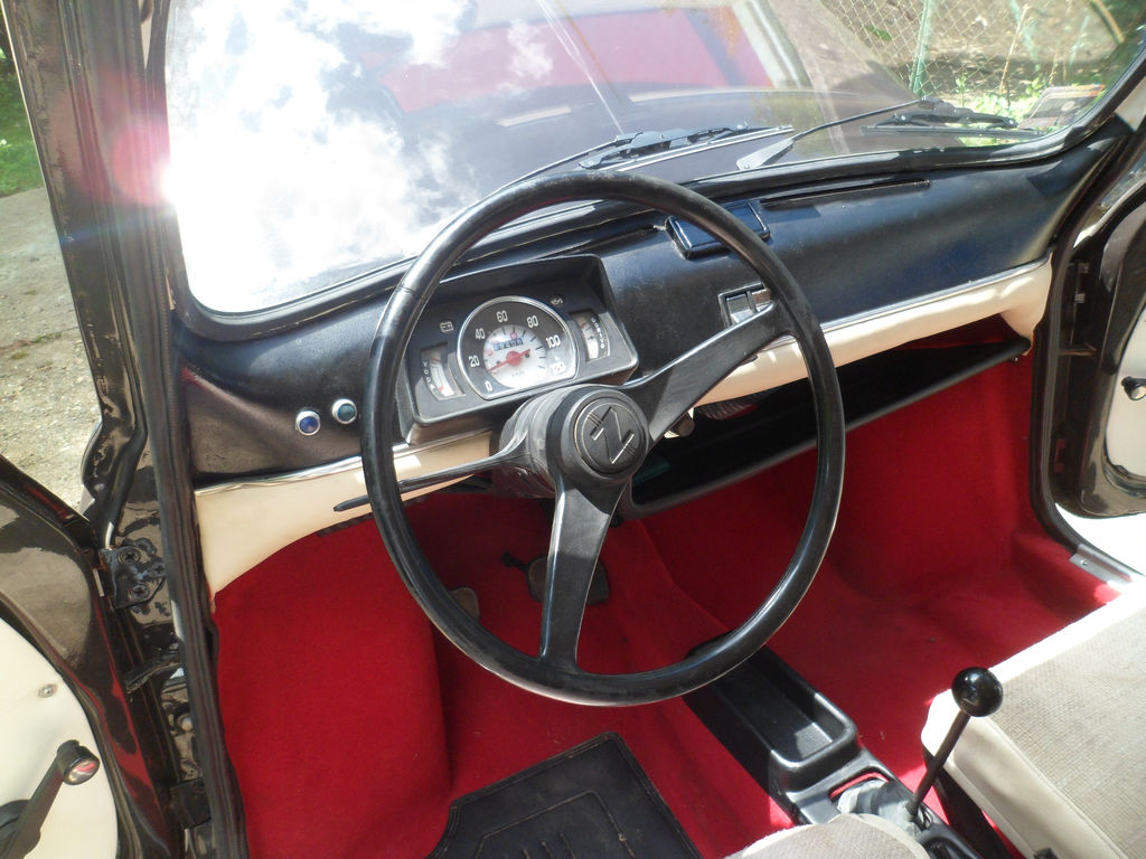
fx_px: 861
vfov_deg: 53.1
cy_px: 430
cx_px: 573
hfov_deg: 67.3
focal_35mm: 26
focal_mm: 4.9
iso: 80
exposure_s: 1/125
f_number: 3.3
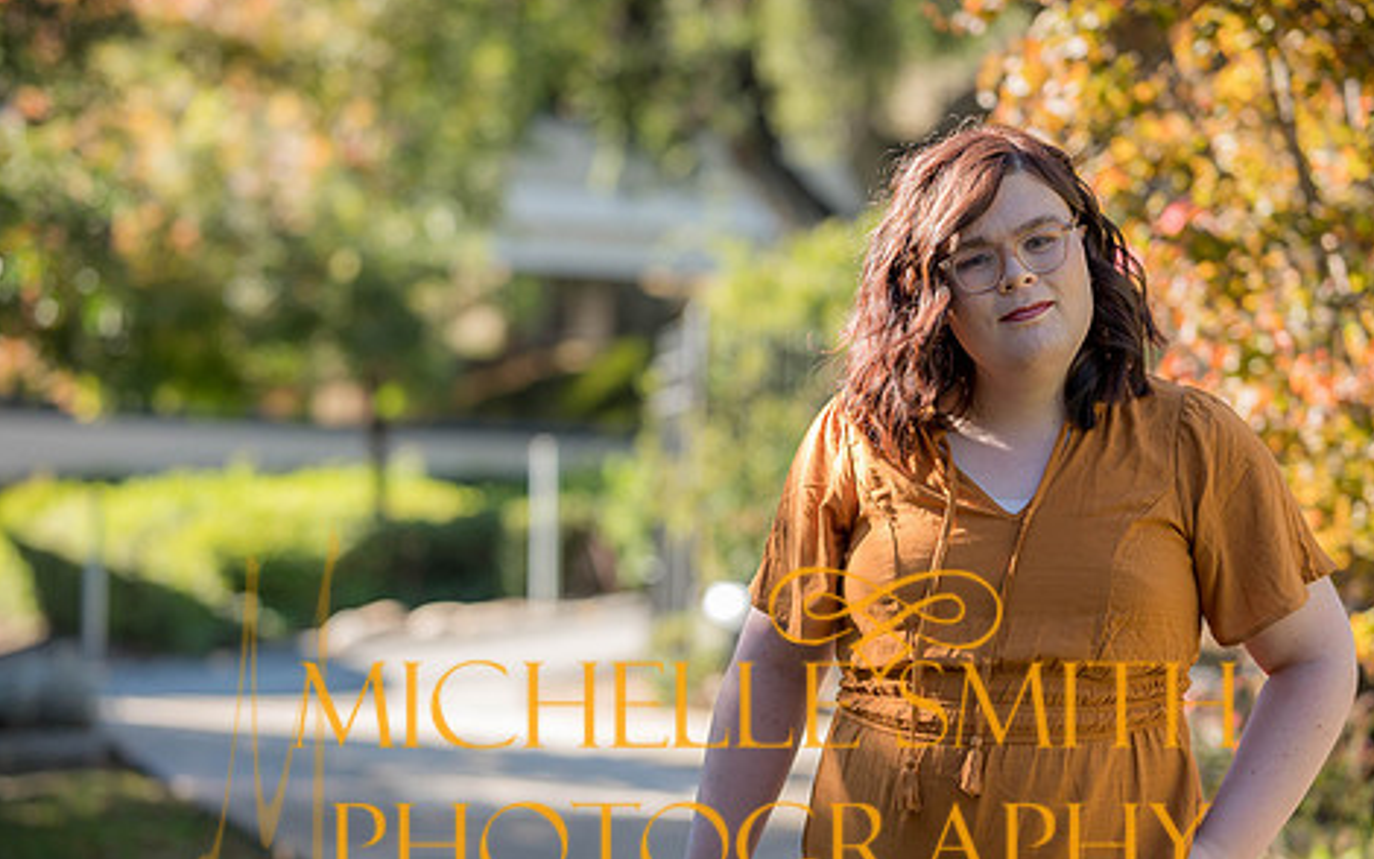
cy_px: 498
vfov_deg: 12.2
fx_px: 4008
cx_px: 719
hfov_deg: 19.5
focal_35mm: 107
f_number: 2.2
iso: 100
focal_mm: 85
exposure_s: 1/500
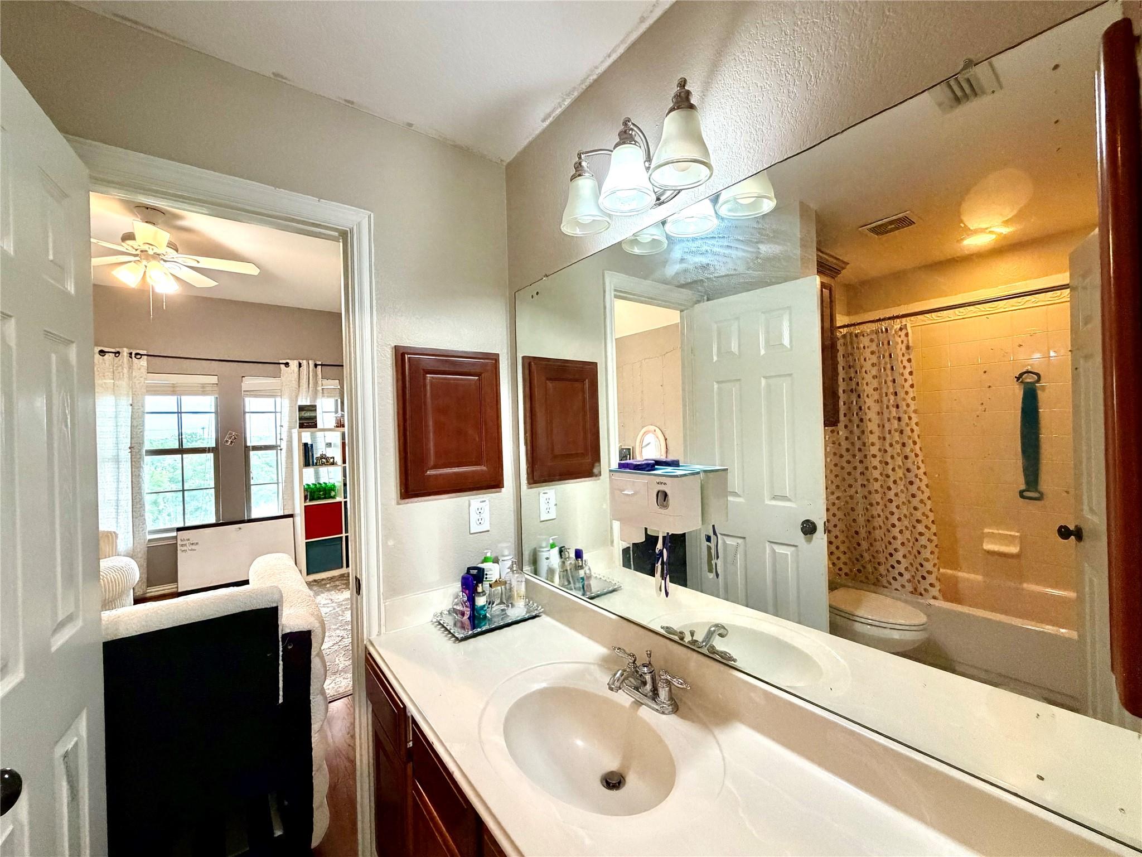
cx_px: 571
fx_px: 462
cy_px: 428
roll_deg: +2.2
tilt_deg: -0.1
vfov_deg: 85.7
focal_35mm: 14
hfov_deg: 102.1
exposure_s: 1/60
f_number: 2.2
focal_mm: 2.22
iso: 500
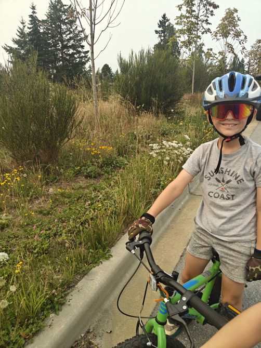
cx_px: 130
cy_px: 174
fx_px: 241
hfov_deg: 56.8
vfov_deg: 71.6
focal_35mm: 24
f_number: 1.8
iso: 64
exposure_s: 1/2093
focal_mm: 5.59
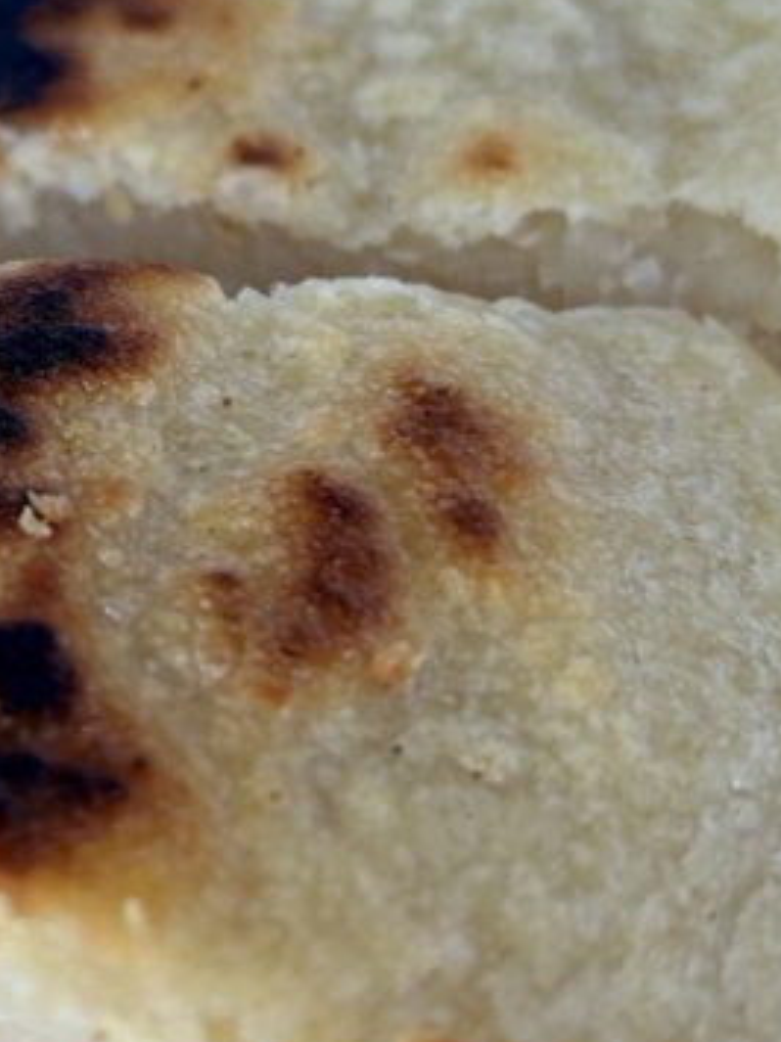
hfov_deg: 18.8
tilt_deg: -47.3
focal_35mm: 75
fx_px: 2258
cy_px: 382
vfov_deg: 25.9
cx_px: -82
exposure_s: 1/121
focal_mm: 5.7
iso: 50
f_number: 1.5
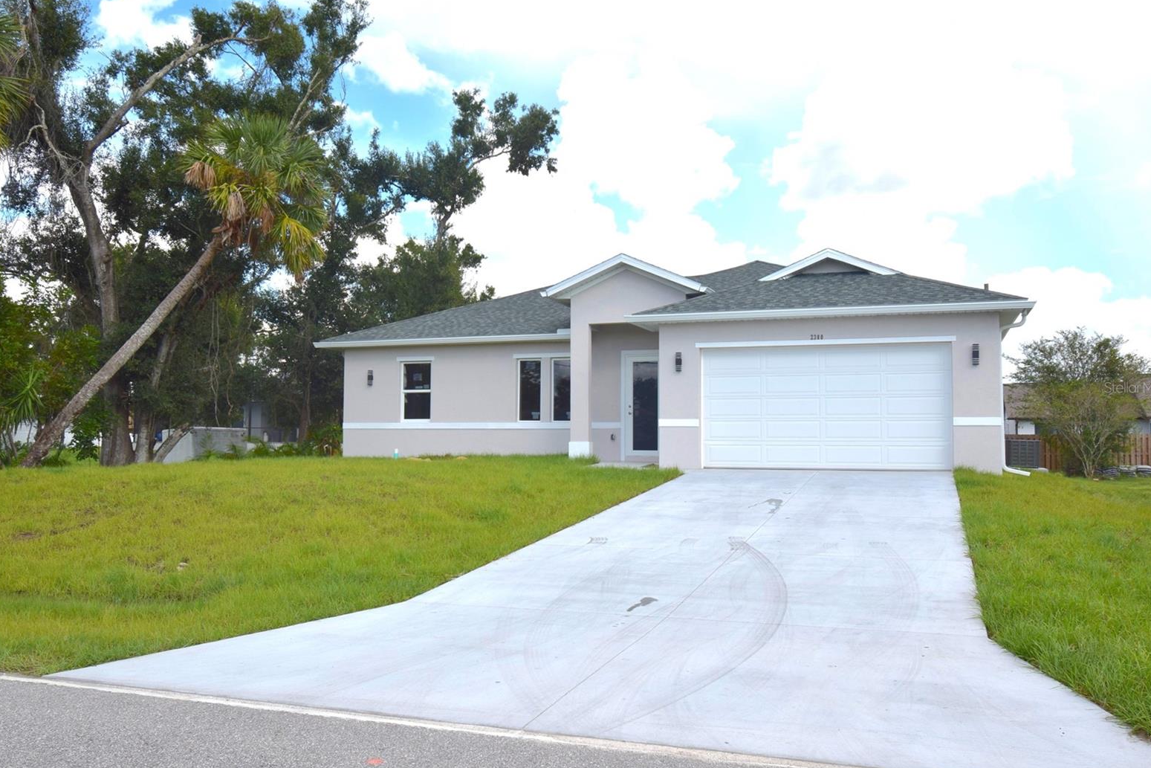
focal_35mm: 31
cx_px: 576
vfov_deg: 42.3
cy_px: 387
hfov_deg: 60.3
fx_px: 991
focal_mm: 20
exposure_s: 1/200
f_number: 10
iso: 100
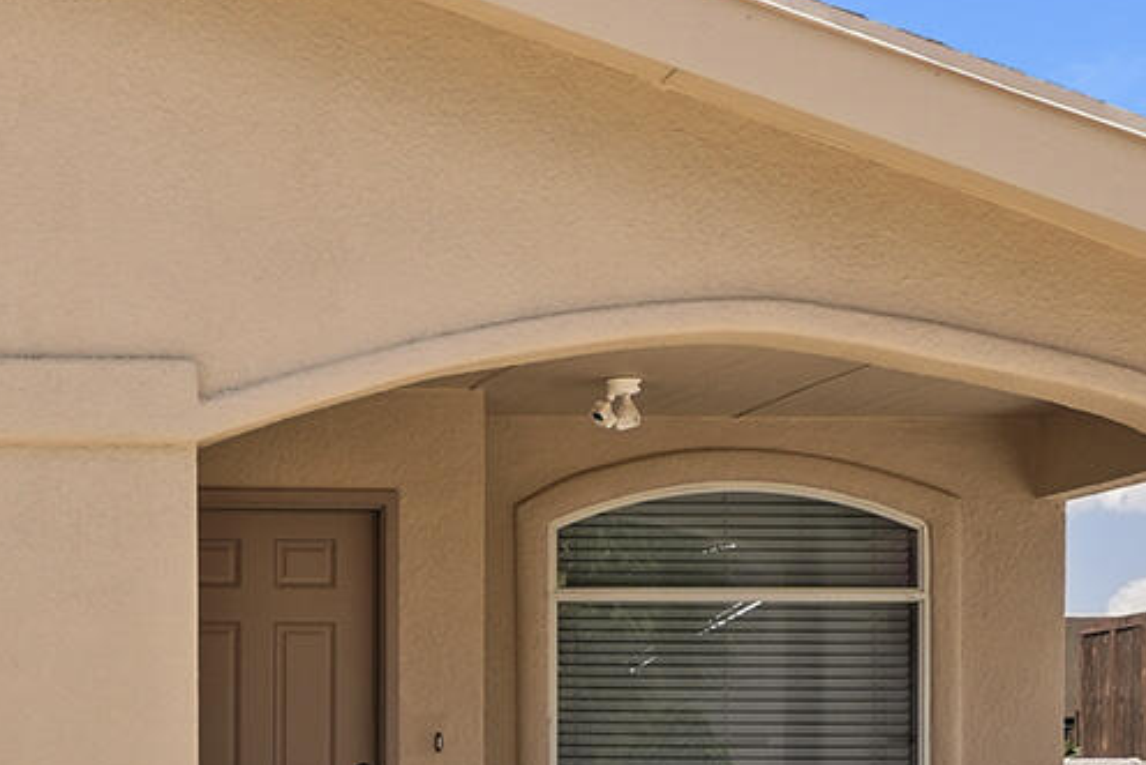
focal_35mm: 98
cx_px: -97
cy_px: 881
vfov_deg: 13.6
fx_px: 3120
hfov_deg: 19.9
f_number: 8
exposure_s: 1/125
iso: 250
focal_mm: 18
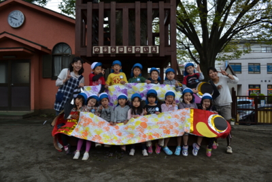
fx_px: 204
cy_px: 91
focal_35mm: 27
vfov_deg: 48.0
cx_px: 136
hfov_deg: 67.4
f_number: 5.6
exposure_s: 1/125
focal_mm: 18
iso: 110
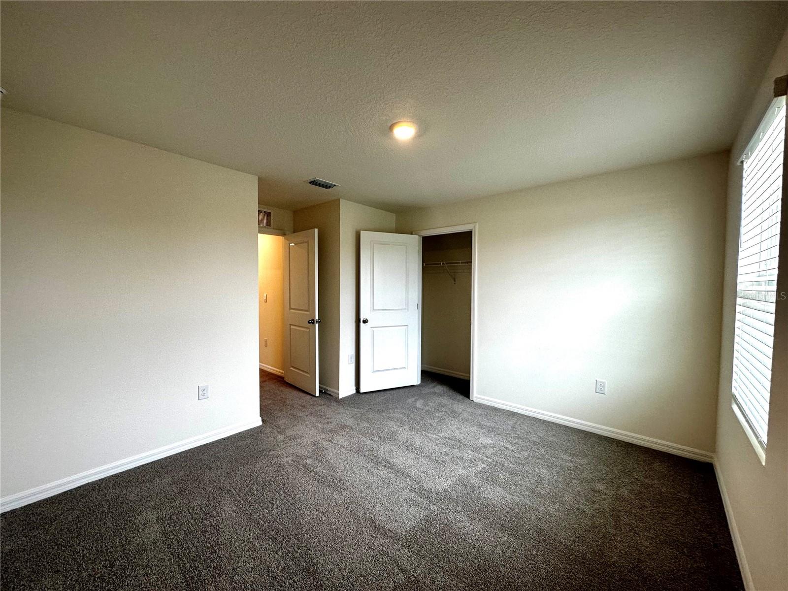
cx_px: 394
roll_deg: -1.0
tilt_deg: -2.3
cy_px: 296
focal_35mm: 14
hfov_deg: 102.1
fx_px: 319
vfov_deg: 85.7
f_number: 2.2
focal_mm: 2.22
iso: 125
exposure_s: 1/120
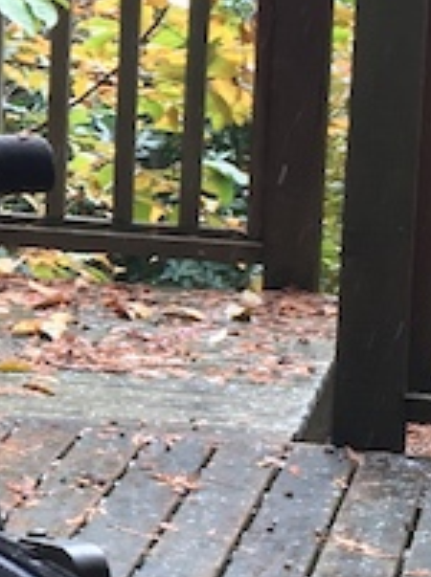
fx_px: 2465
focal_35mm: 148
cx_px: -339
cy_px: 181
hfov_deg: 9.5
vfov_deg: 13.3
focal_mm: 4.15
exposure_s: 1/40
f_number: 2.2
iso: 32
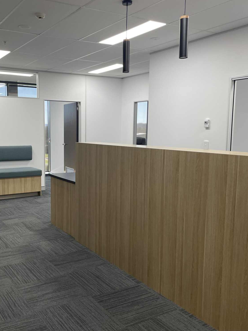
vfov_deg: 52.6
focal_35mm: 35
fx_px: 334
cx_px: 82
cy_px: 165
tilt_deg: -7.8
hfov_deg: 40.2
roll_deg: +0.0
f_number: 1.6
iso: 100
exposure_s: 1/100
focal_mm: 4.2
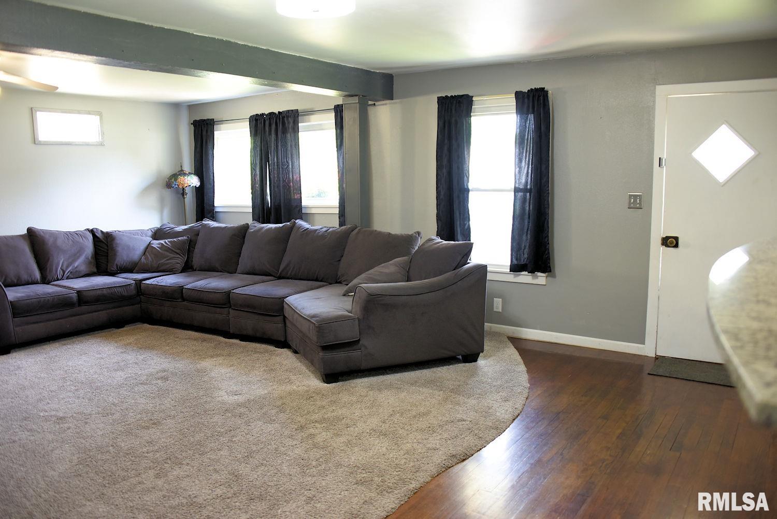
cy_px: 260
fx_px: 604
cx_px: 388
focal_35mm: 28
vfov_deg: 46.4
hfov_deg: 65.5
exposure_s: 1/30
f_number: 3.5
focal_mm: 28
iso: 800
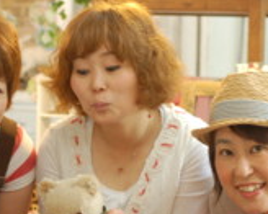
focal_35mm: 193
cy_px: 177
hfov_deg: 9.9
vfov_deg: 8.0
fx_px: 1530
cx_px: -7
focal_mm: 50
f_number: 3.2
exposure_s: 1/40
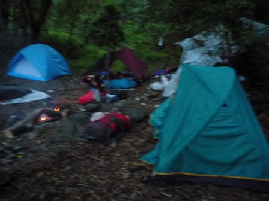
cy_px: 100
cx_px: 134
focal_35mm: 30
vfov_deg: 46.8
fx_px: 233
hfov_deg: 60.0
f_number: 3.3
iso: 400
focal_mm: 5.2
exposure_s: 1/8
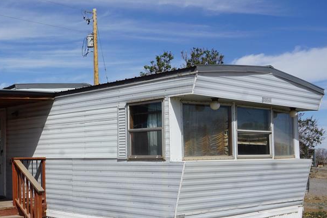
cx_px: 81
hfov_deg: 37.9
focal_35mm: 51
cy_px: 132
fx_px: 463
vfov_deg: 26.4
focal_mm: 20
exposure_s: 1/250
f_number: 11
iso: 100
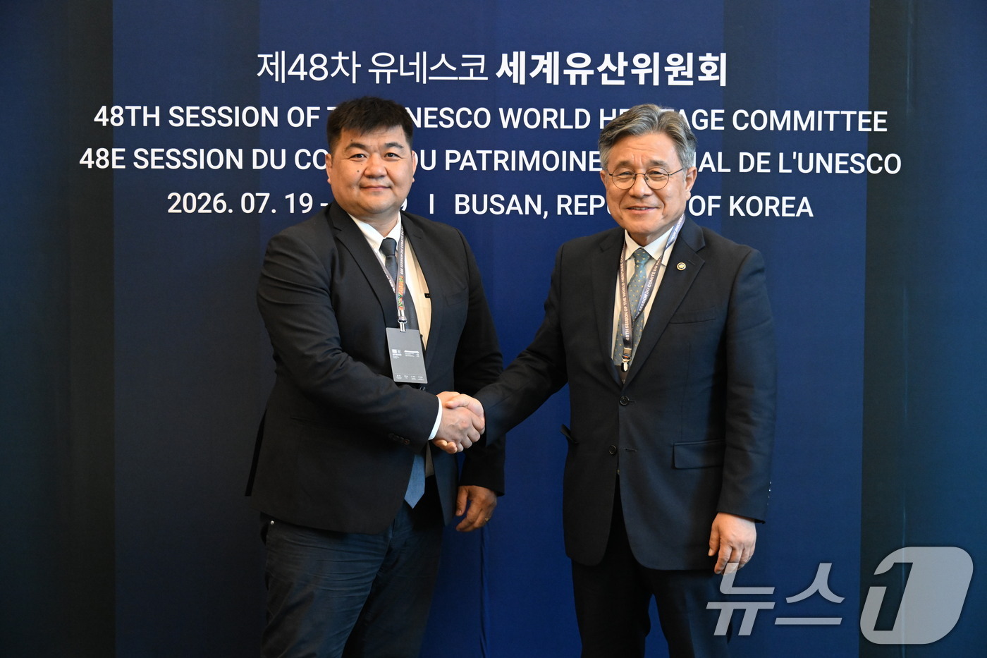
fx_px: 1919
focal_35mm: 70
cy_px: 329
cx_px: 494
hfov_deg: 28.8
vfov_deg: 19.5
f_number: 6.3
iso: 6400
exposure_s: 1/125
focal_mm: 70
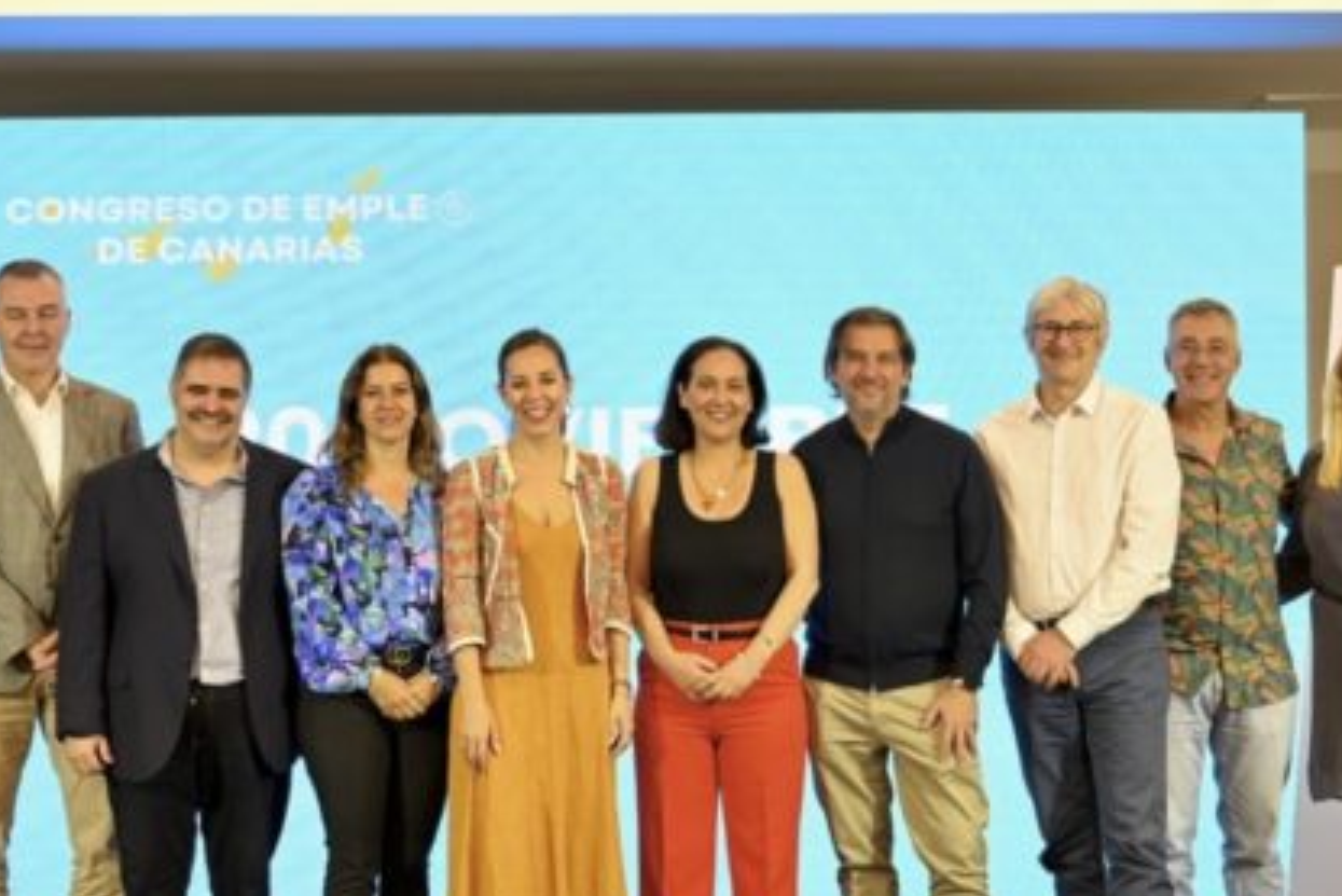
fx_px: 2275
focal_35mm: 61
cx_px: 627
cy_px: 527
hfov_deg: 32.9
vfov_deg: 22.3
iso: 1000
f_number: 2.8
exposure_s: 1/200
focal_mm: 33
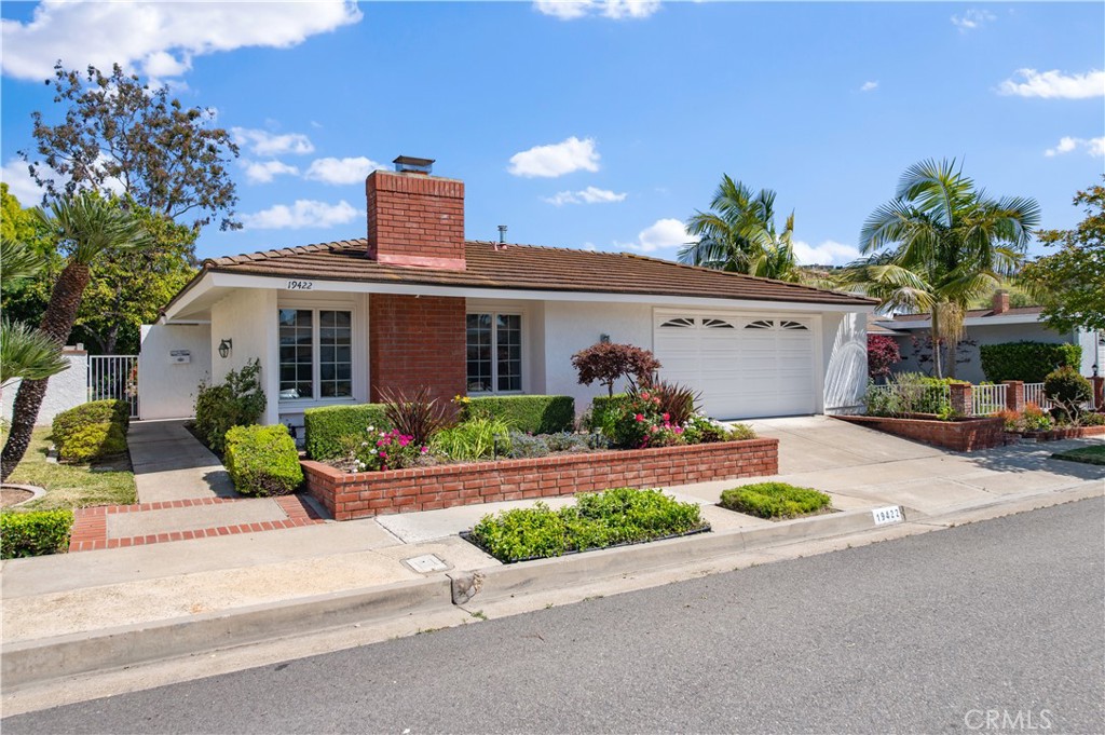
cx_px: 552
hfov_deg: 73.8
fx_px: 736
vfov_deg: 53.1
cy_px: 368
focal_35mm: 24
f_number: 8
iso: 100
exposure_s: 1/500
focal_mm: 24
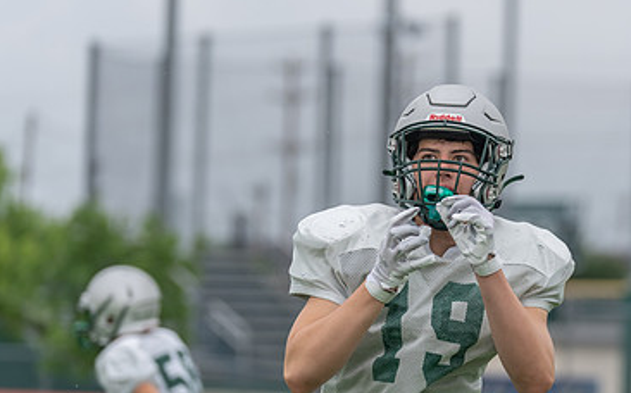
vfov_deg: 5.0
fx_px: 4501
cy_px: 244
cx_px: 429
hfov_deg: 8.0
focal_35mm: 262
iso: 200
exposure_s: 1/1250
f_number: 3.5
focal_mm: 162
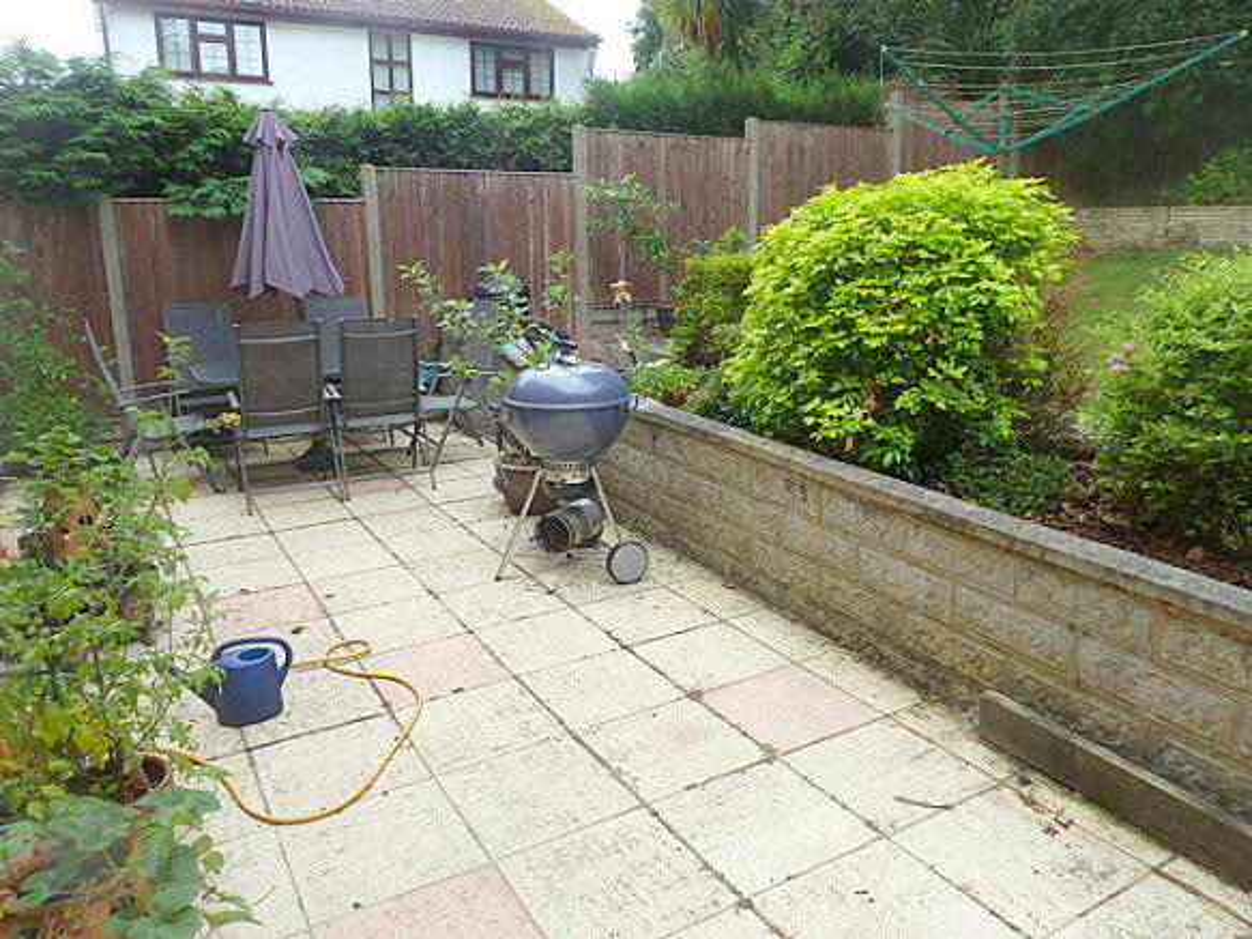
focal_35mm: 25
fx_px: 904
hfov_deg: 69.4
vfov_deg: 54.9
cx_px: 626
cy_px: 470
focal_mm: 4.1
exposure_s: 1/125
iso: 80
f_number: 4
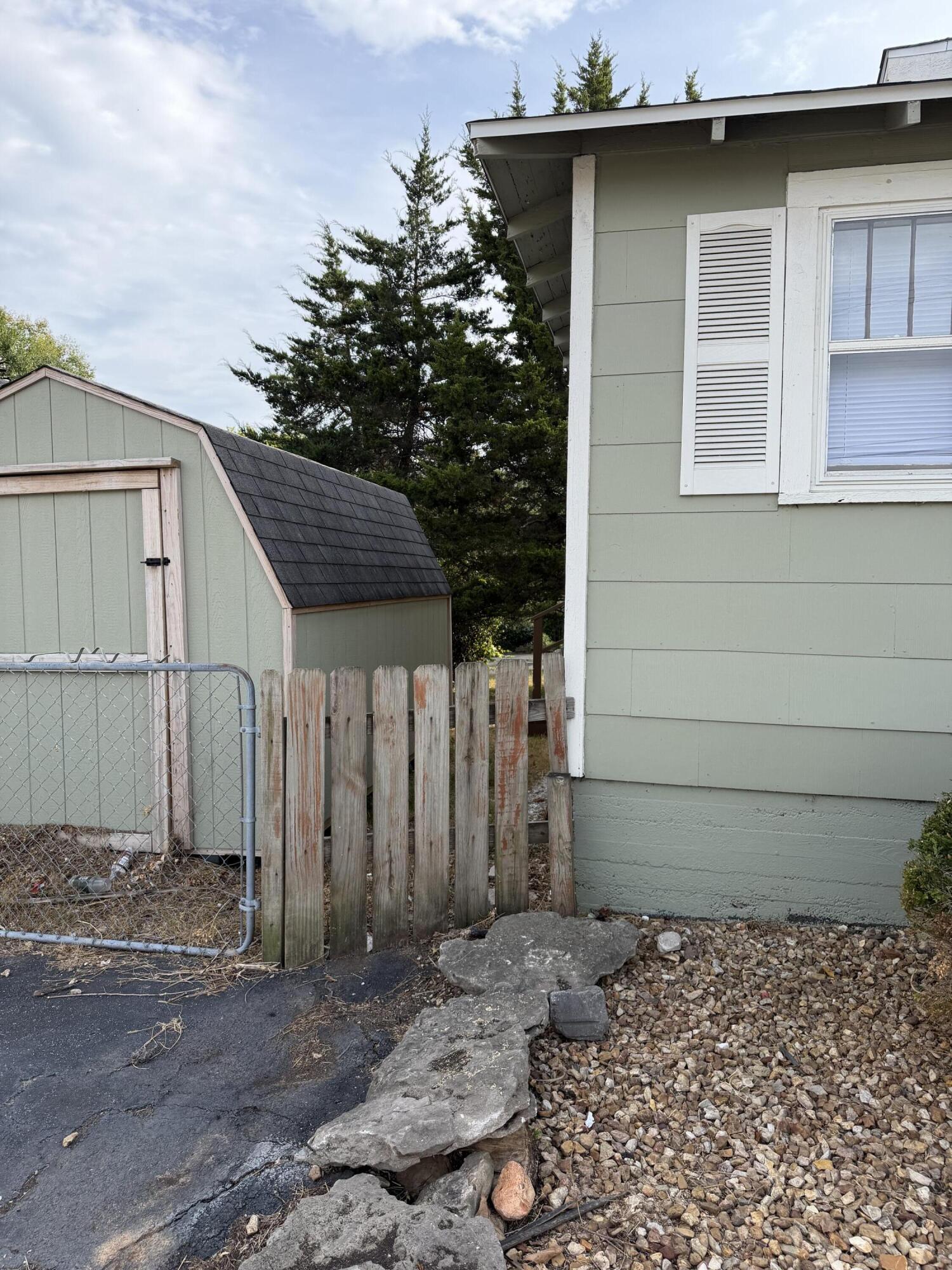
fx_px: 880
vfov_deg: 71.6
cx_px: 476
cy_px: 635
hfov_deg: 56.8
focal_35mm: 24
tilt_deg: -2.5
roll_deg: -0.7
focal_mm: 6.76
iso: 100
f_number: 1.78
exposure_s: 1/1949
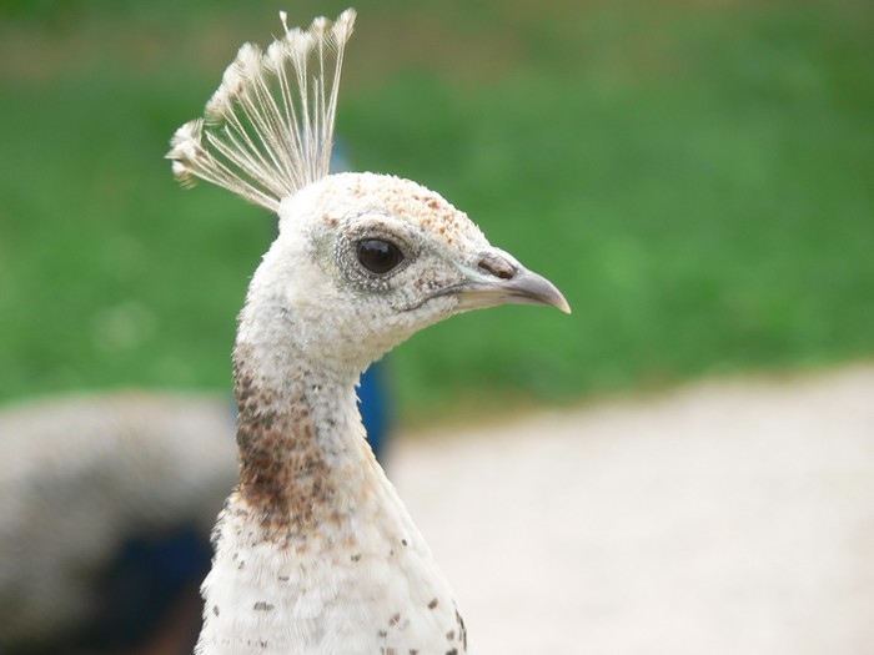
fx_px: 9822
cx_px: 437
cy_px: 328
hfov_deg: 5.1
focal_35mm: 389
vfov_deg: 3.8
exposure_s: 1/100
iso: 64
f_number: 4
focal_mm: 66.7
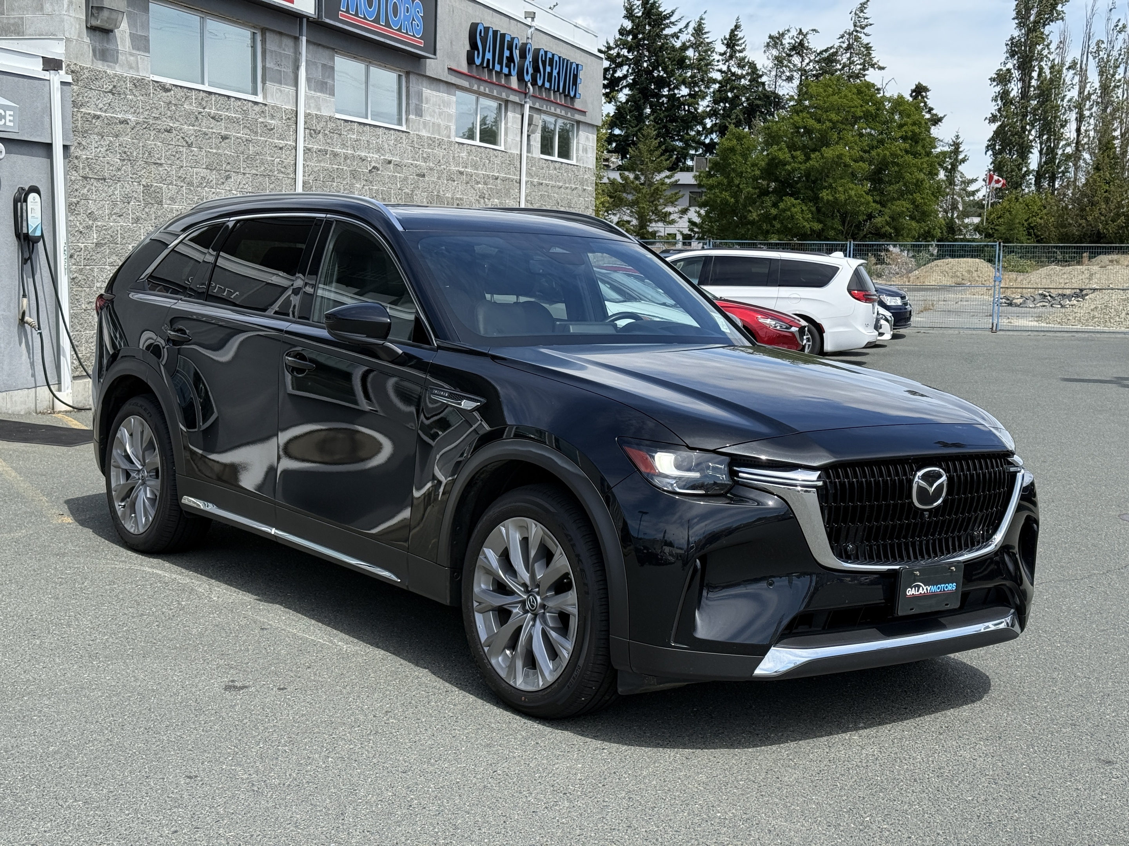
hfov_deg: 39.7
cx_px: 564
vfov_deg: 30.3
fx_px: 1566
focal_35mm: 48
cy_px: 423
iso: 64
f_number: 1.78
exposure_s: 1/2762
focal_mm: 6.76
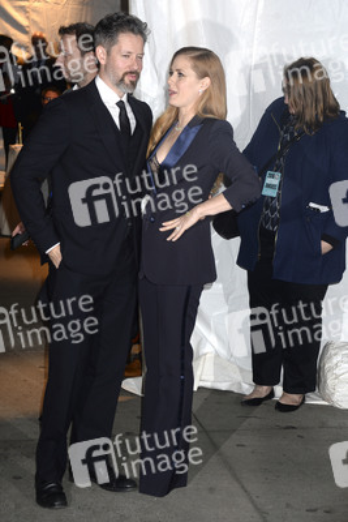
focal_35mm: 72
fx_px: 1043
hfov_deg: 18.9
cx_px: 174
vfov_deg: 28.1
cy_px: 261
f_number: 5.6
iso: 800
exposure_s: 1/250
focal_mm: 72
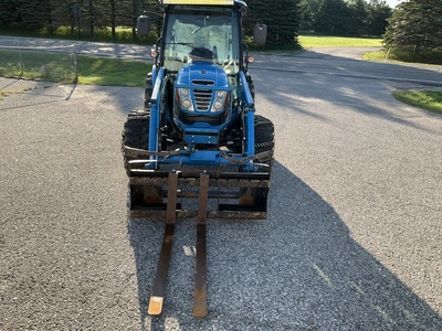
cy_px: 166
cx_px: 221
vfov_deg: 48.2
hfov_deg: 61.7
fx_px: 370
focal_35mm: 29
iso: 25
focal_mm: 3
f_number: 1.8
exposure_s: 1/465
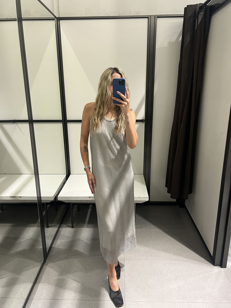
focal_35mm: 26
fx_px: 231
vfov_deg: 67.3
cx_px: 116
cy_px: 154
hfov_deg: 53.1
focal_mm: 5.7
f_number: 1.5
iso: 125
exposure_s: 1/60
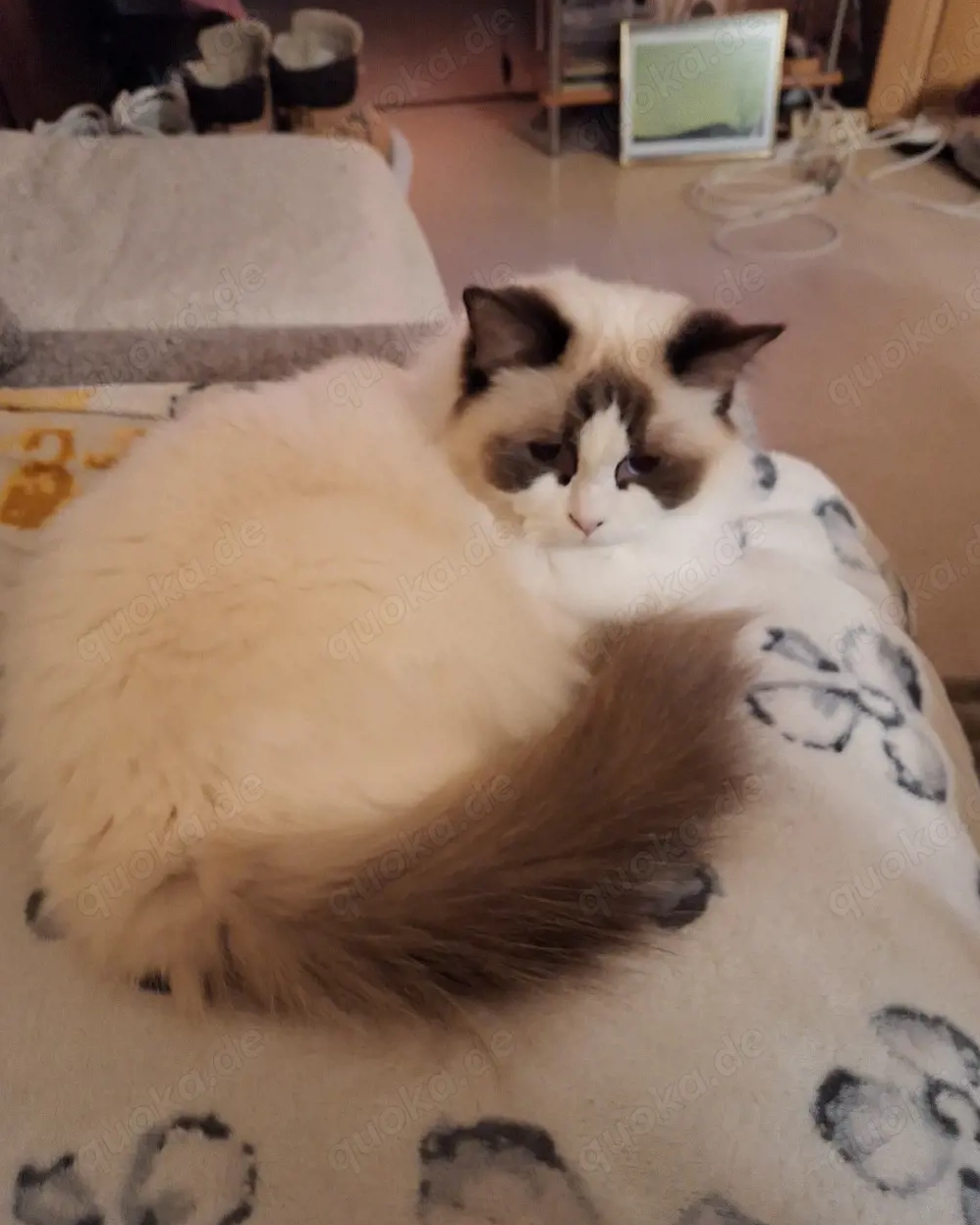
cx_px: 490
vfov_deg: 70.3
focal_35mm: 24
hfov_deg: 58.8
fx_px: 870
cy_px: 623
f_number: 1.8
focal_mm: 5.54
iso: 1000
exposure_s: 1/20
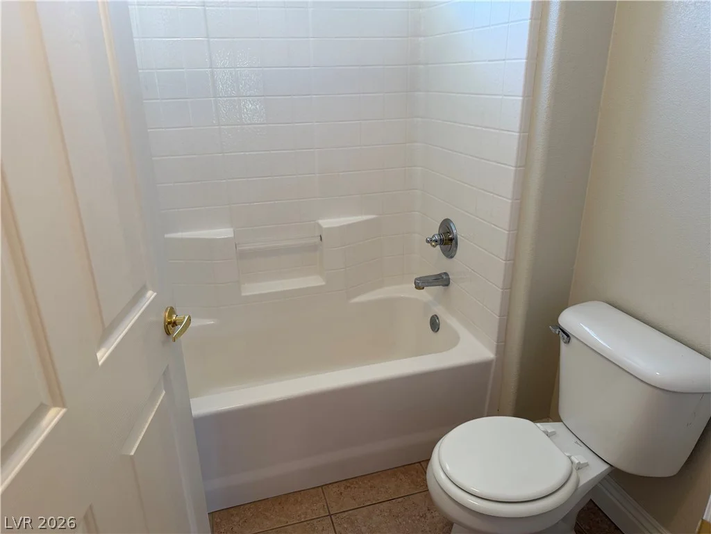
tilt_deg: -21.5
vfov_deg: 56.8
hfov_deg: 71.6
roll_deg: +0.9
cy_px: 267
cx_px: 356
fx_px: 493
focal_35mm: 24
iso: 160
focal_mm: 6.76
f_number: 1.78
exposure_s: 1/120
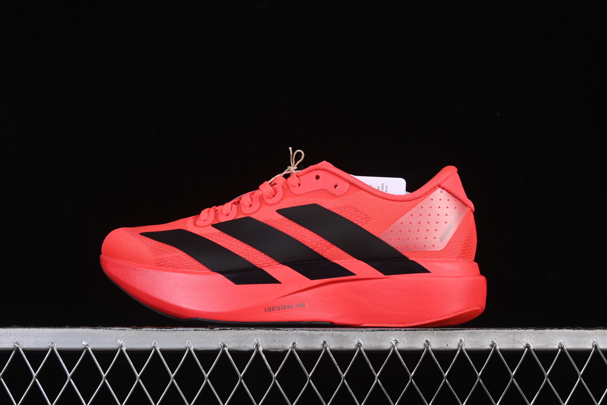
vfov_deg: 18.2
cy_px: 202
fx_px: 1265
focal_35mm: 75
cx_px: 304
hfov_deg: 27.0
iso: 160
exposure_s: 1/80
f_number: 8
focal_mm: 50
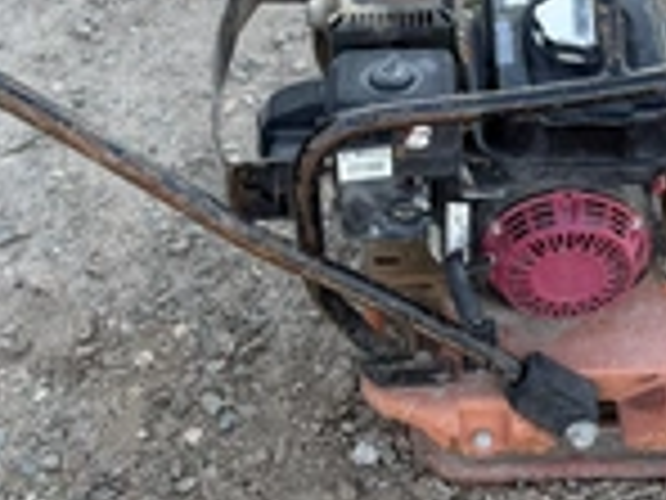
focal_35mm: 65
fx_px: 1251
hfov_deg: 29.7
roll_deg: +2.9
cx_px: 428
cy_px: 86
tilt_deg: -35.2
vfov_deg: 22.2
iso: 80
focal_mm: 6.76
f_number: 1.78
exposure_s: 1/356
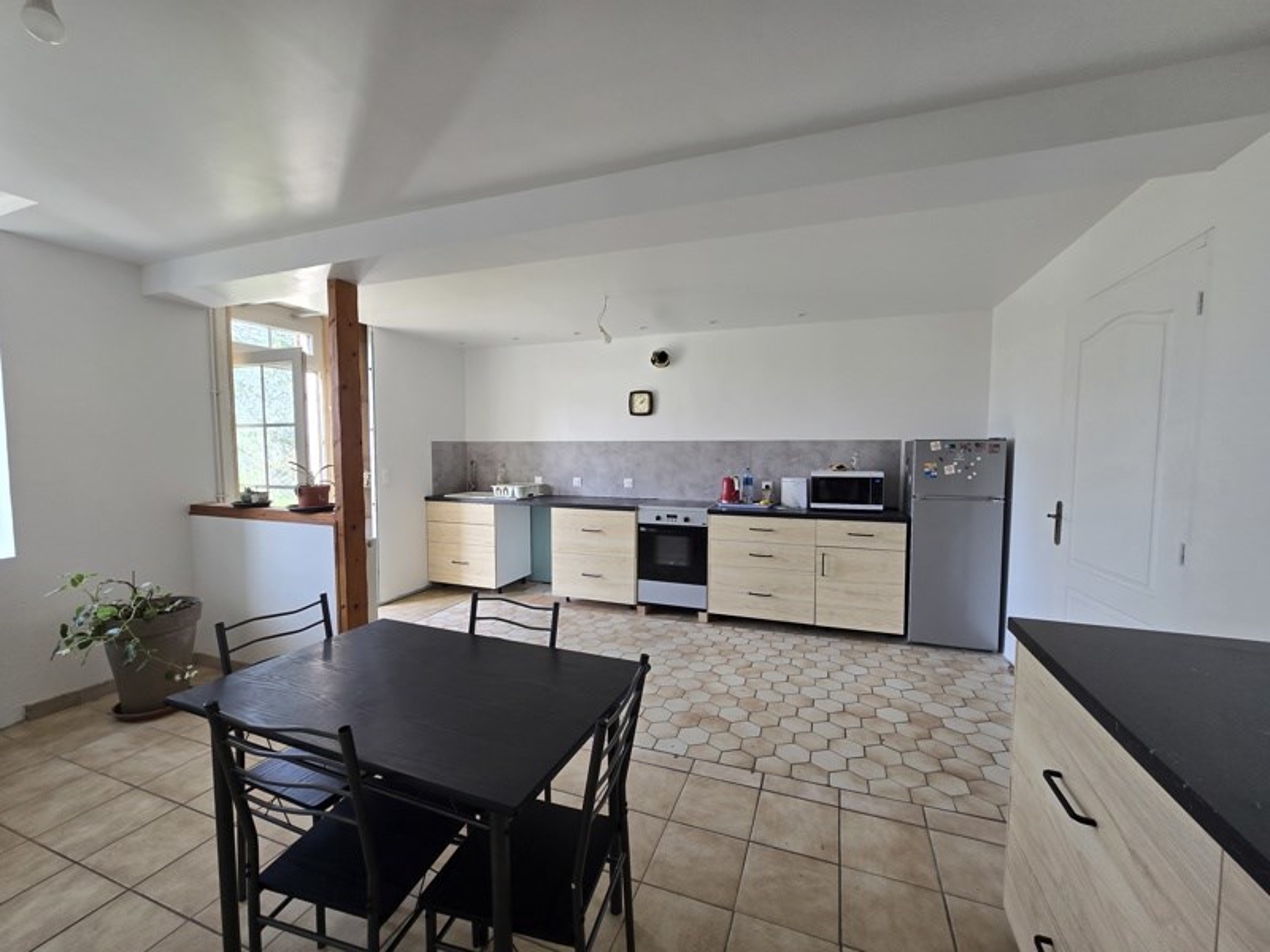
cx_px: 635
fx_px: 477
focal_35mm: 13
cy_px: 476
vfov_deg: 89.9
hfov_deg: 106.2
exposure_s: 1/100
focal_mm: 2.2
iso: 80
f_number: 2.2
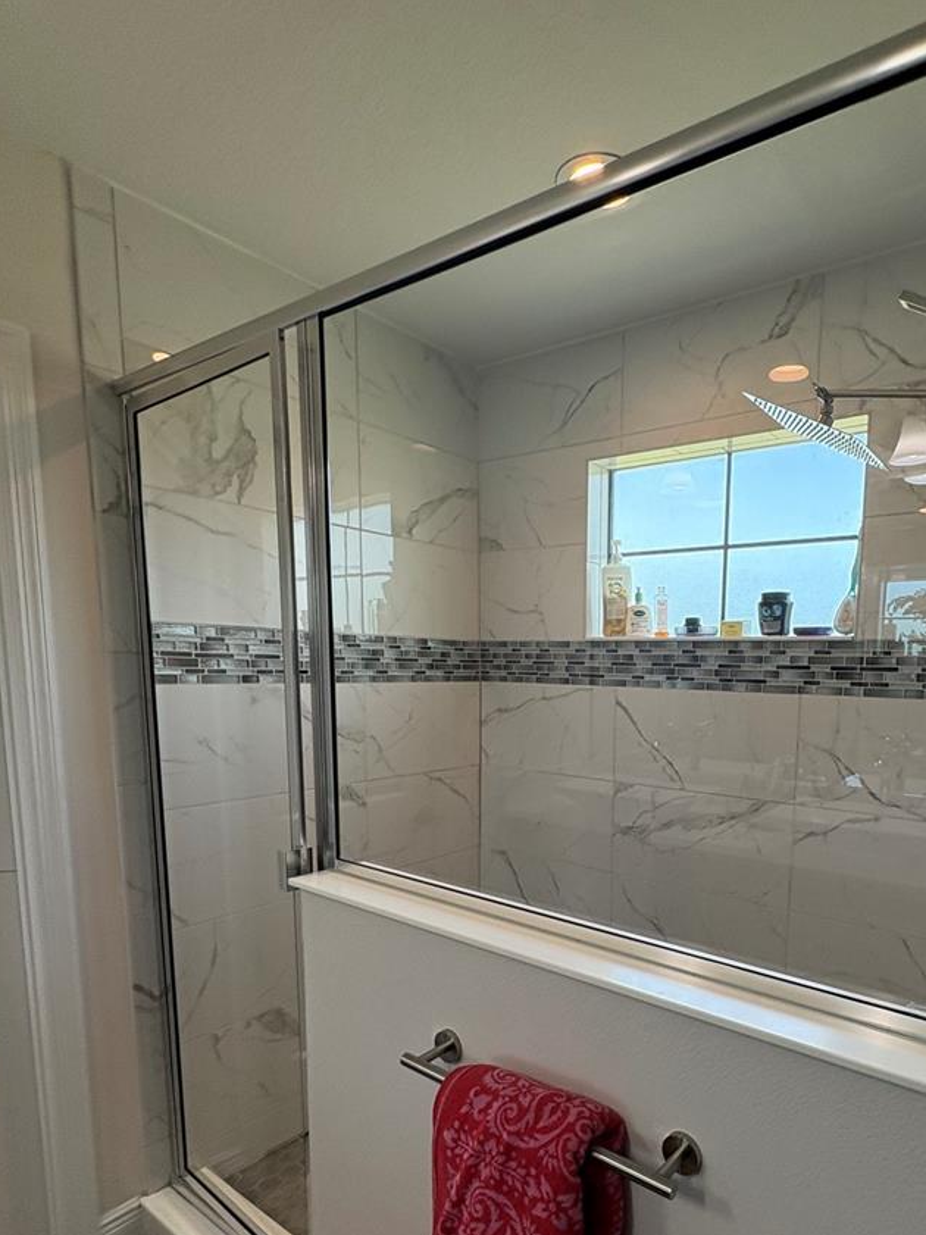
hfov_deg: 64.1
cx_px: 623
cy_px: 763
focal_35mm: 20
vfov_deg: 80.4
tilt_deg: -6.9
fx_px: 713
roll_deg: -2.0
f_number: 2.2
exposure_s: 1/132
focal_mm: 2.22
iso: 80
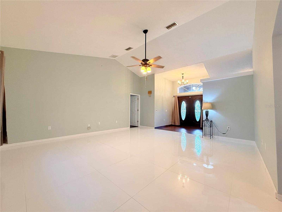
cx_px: 141
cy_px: 106
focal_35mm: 14
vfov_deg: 85.7
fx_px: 114
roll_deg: -0.7
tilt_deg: +2.7
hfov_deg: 102.1
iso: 320
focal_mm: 2.22
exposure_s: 1/120
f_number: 2.2
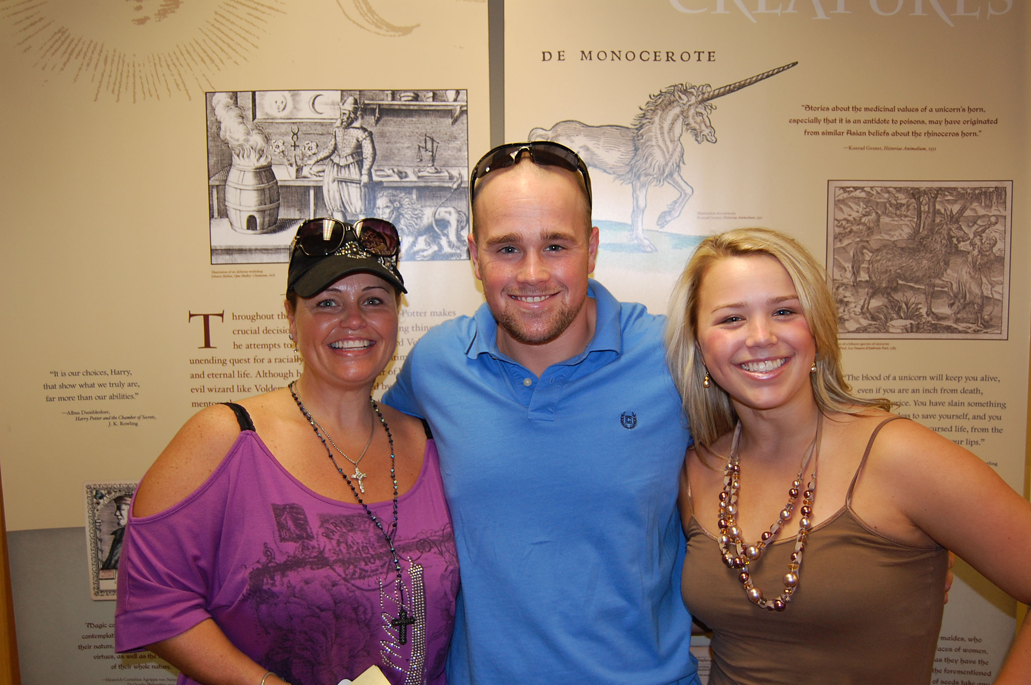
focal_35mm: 33
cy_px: 342
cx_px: 516
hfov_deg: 57.3
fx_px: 944
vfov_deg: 39.9
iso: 400
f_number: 3.8
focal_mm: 22
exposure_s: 1/60
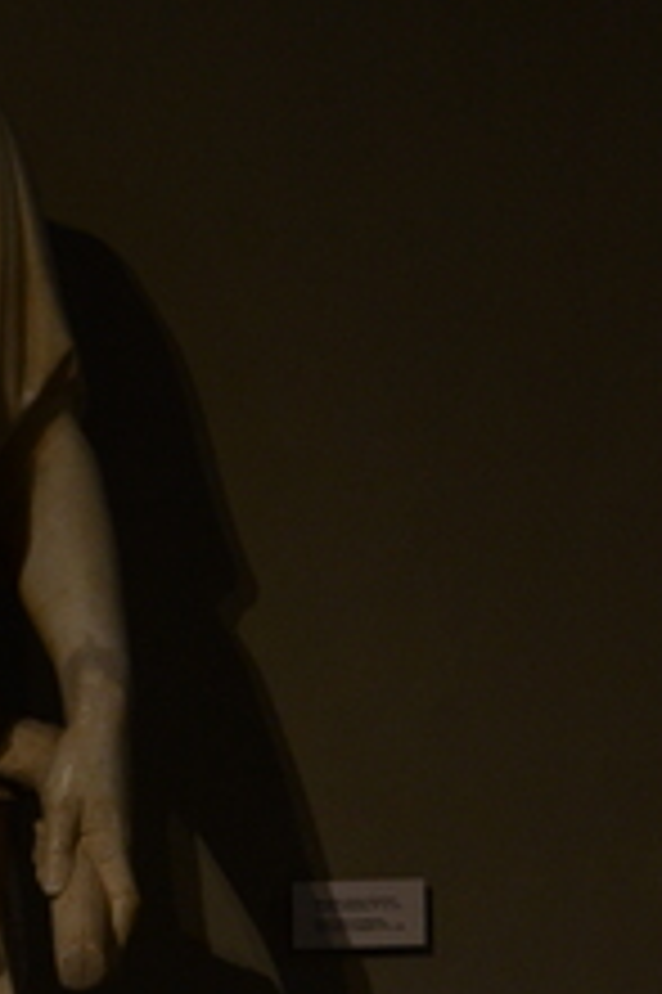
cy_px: 868
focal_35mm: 140
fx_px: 3854
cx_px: -198
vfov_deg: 14.6
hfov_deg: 9.6
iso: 1000
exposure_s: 1/30
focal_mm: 31
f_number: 4
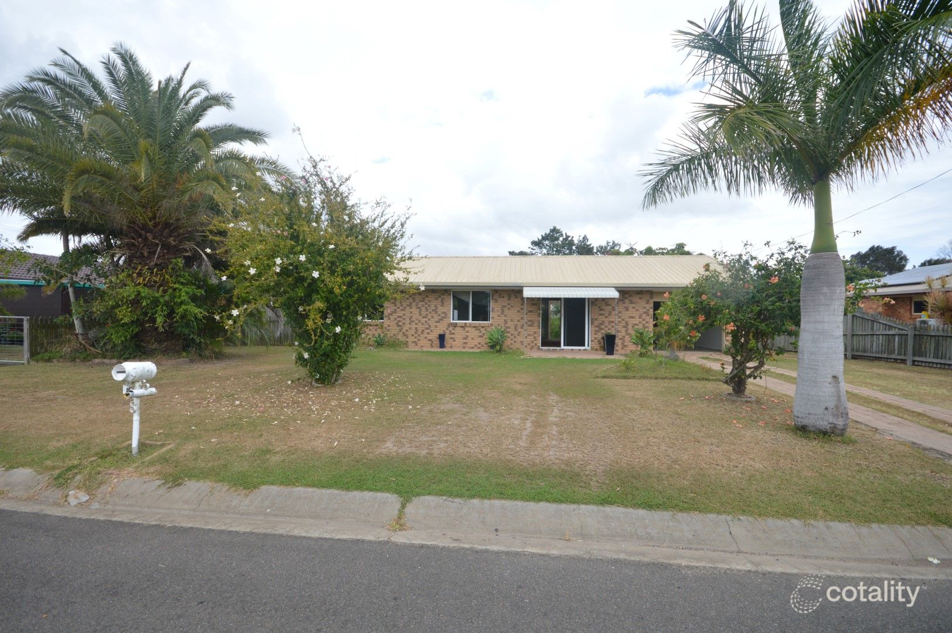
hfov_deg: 100.4
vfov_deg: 77.2
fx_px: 396
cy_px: 316
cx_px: 476
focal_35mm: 15
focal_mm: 10
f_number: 7.1
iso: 100
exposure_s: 1/200
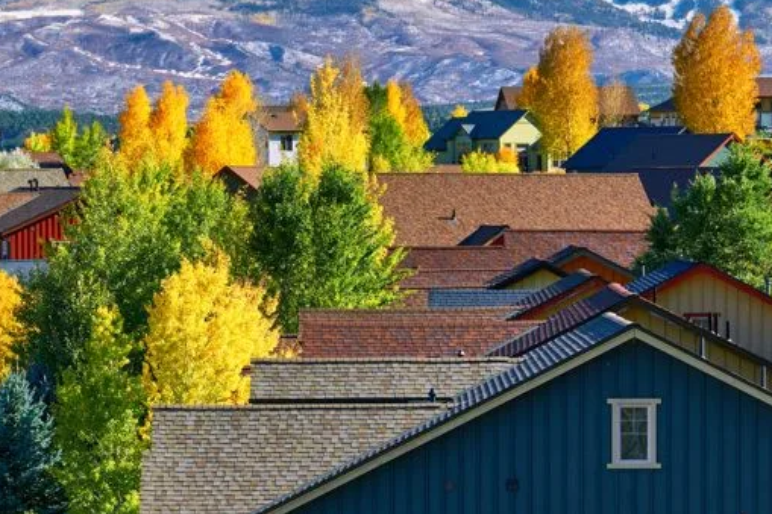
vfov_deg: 5.6
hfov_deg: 8.5
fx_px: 5209
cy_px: 183
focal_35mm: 243
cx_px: 408
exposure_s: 1/105
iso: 200
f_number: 5.6
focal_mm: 68.7
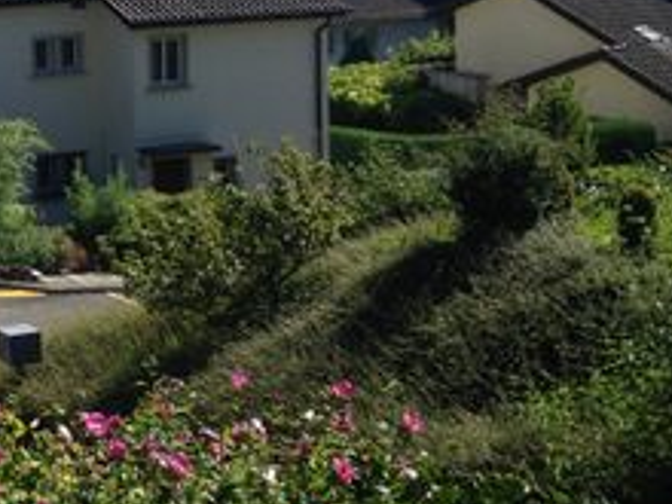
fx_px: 1747
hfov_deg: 19.9
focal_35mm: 90
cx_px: -220
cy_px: -92
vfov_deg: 15.8
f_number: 2.4
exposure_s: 1/1466
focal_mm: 4.12
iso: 50
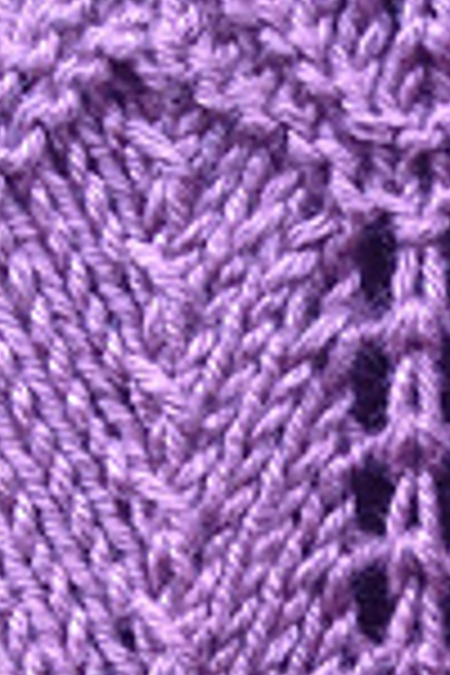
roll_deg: +0.9
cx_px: 796
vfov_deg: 12.4
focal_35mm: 155
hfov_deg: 8.5
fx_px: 2906
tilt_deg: -20.6
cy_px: 1116
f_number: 2.4
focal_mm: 4.28
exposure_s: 1/60
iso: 64
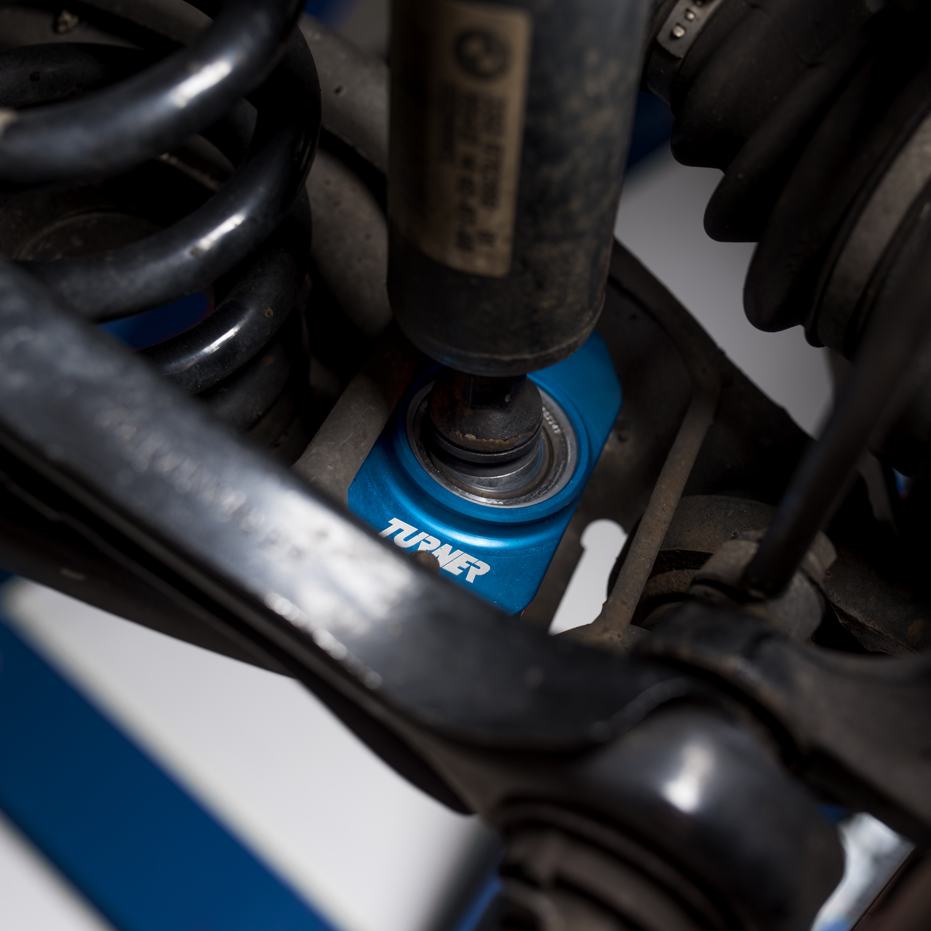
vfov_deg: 37.6
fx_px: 1369
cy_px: 469
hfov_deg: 37.5
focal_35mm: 45
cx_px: 510
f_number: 4.5
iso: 50
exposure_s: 1/125
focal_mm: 35
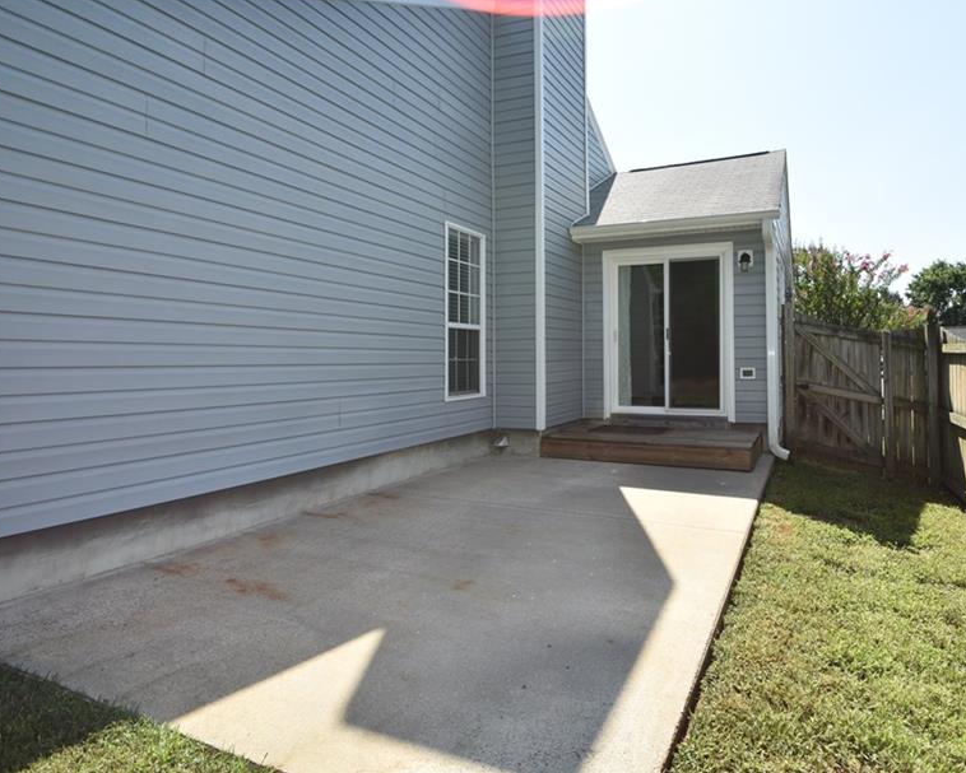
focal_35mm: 19
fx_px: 543
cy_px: 341
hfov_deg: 81.7
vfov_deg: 70.6
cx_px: 603
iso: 100
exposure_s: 1/250
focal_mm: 10
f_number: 7.1
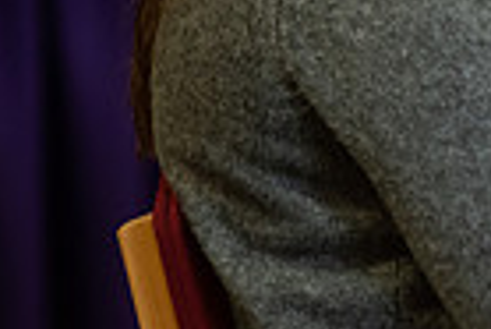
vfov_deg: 1.8
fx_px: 10554
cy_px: -143
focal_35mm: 773
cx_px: 901
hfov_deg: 2.7
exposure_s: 1/200
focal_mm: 185
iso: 2500
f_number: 3.2
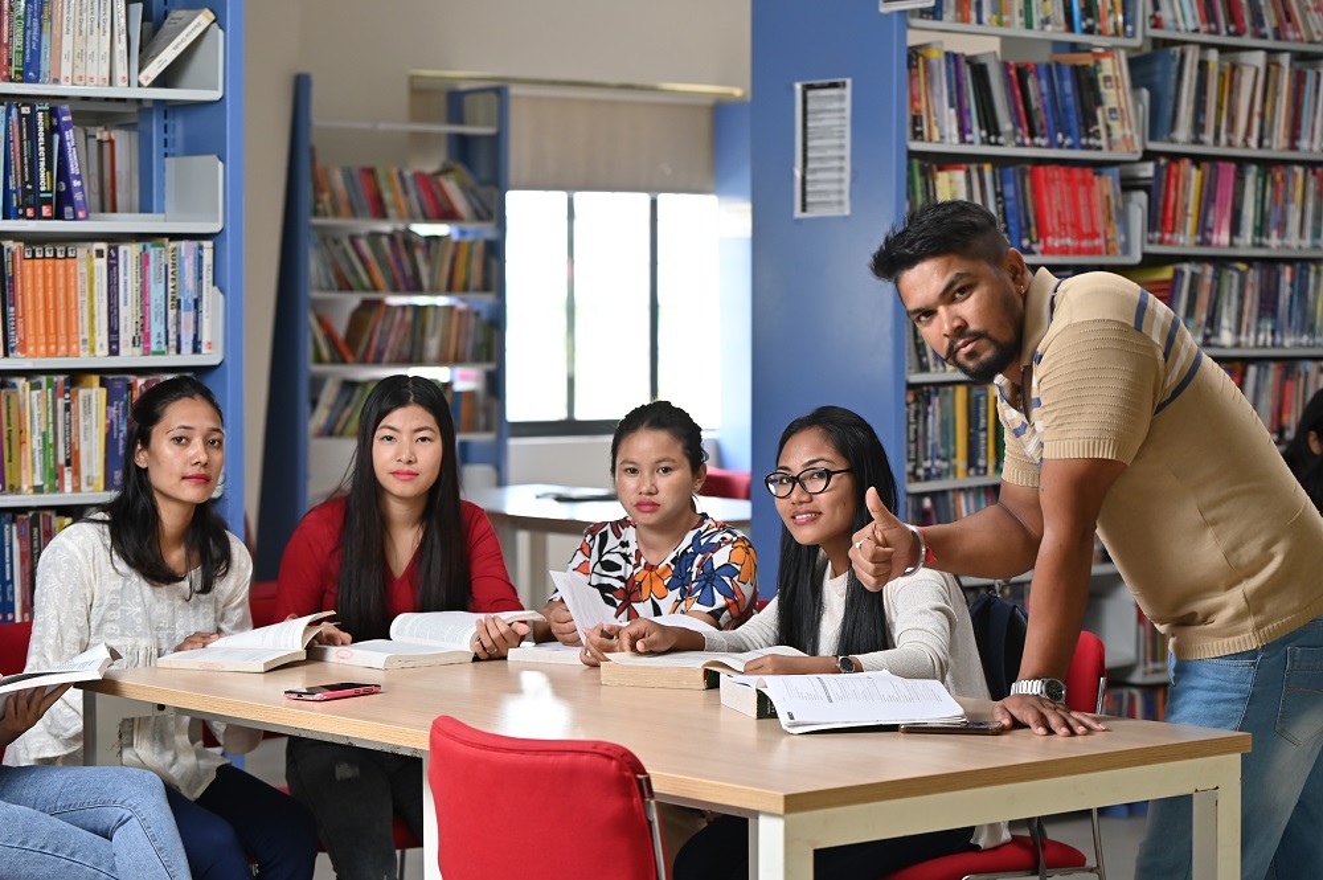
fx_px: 3158
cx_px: 662
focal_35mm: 86
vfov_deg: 15.9
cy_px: 440
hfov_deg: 23.7
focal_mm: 86
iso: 1000
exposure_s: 1/160
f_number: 4
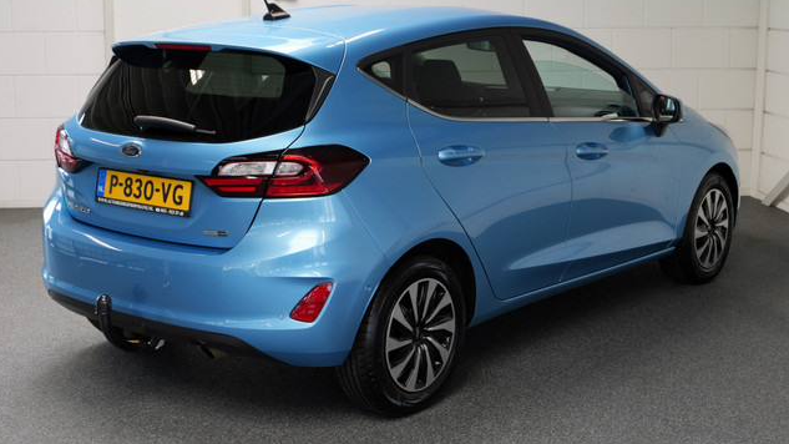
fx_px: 1130
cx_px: 391
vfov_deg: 22.2
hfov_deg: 38.5
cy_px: 167
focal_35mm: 54
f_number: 2.7
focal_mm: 22.2
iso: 250
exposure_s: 1/60
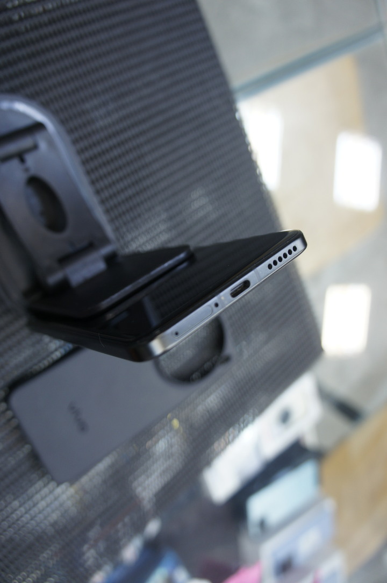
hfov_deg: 47.8
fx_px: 436
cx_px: 194
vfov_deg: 67.4
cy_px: 292
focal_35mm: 27
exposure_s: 1/30
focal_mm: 18
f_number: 3.5
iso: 250
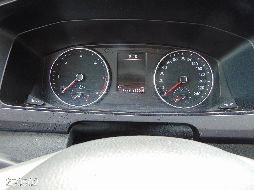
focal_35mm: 27
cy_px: 95
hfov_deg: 65.3
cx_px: 127
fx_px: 198
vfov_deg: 51.4
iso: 80
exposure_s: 1/60
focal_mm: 4.9
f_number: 3
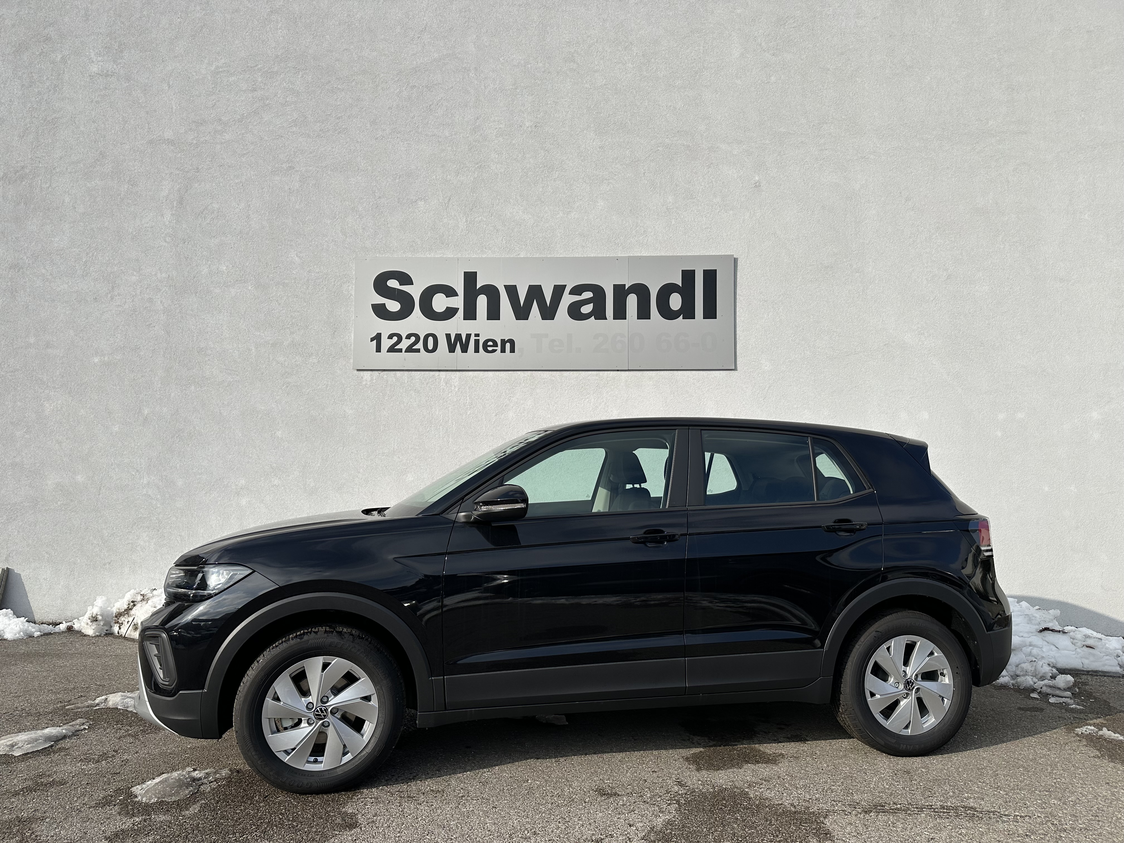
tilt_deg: +4.7
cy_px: 422
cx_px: 562
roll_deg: +0.1
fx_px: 779
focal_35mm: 24
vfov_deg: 56.8
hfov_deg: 71.6
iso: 80
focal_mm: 6.86
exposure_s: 1/5848
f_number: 1.78
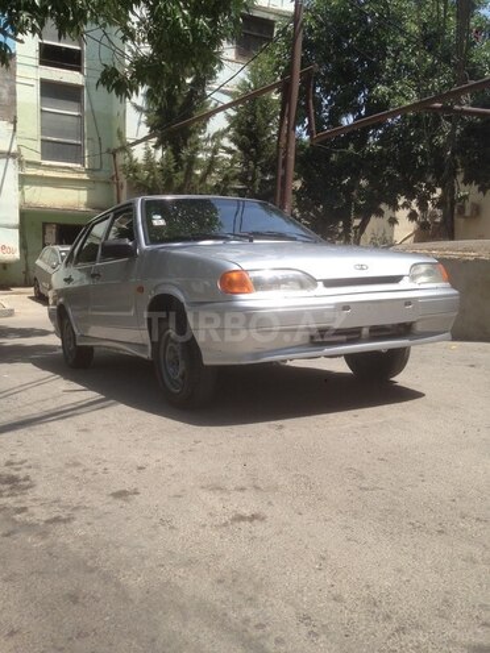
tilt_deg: -4.9
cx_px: 245
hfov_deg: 42.9
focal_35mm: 33
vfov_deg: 55.4
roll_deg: -3.4
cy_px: 326
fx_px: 623
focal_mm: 4.12
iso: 50
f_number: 2.4
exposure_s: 1/809
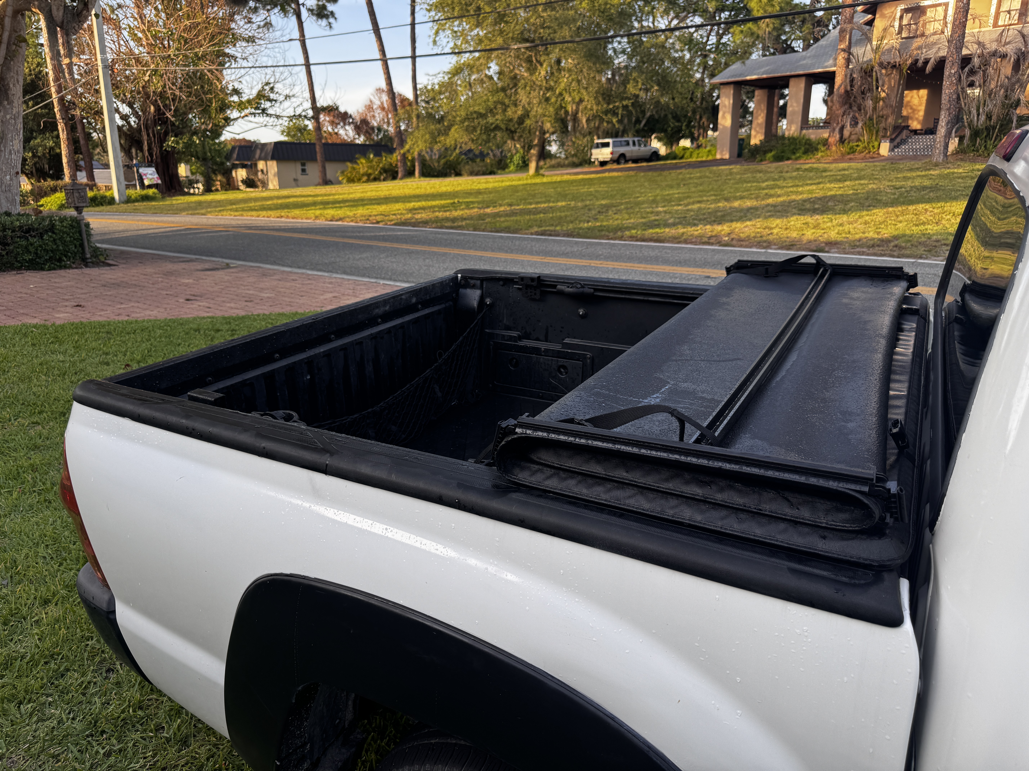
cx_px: 514
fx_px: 713
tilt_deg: -16.6
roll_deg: -0.5
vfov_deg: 56.8
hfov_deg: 71.6
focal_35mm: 24
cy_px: 386
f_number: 1.78
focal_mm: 6.76
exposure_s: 1/477
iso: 80
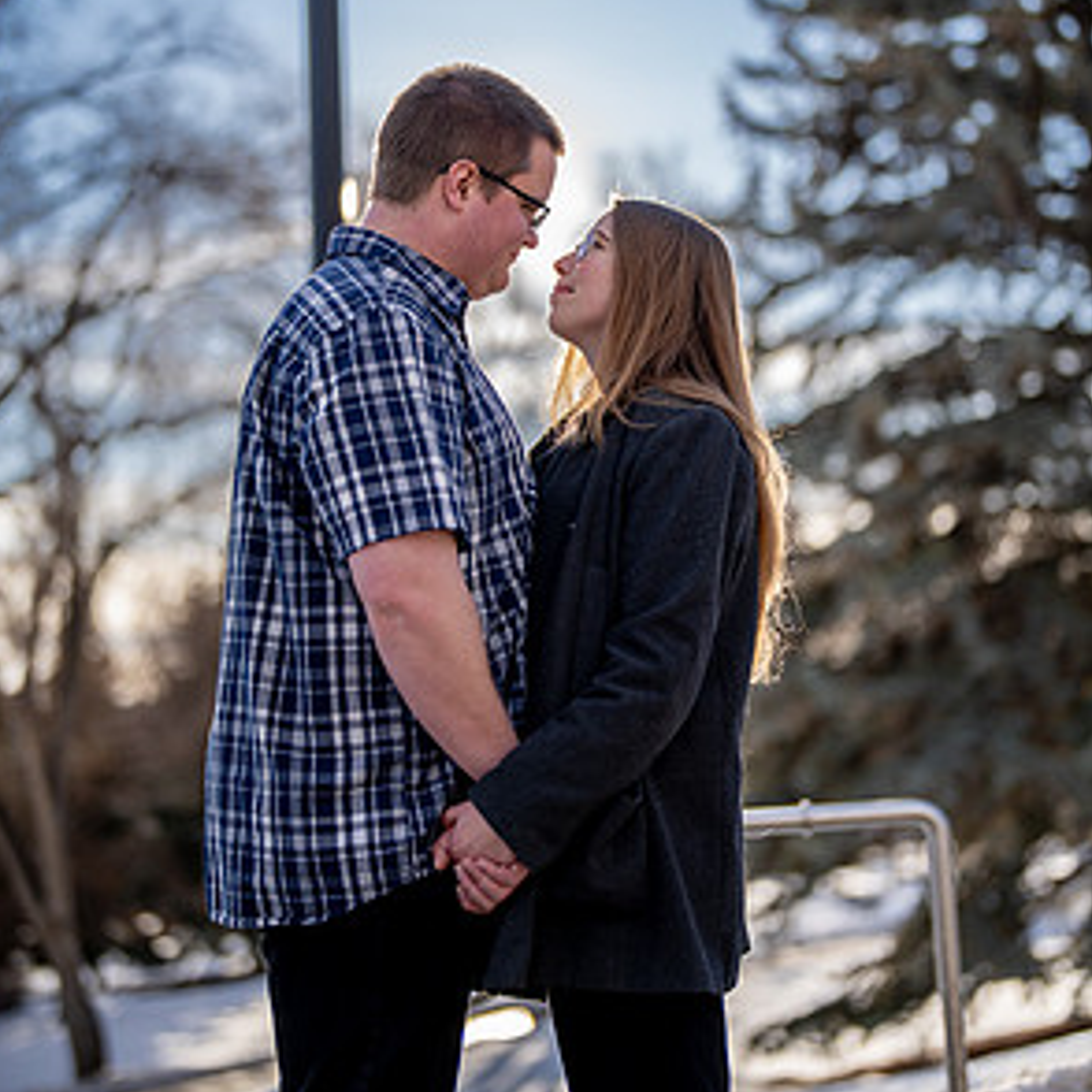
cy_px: 397
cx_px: 539
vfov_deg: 26.4
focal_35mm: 65
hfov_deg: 26.5
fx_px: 2320
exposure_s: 1/6400
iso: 125
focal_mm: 50
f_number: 1.3
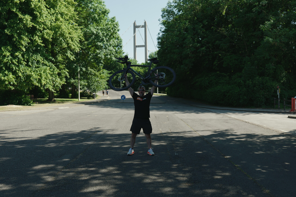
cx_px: 148
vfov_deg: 40.0
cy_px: 98
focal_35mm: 33
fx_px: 271
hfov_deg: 57.2
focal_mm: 33
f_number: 5
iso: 640
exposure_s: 1/800
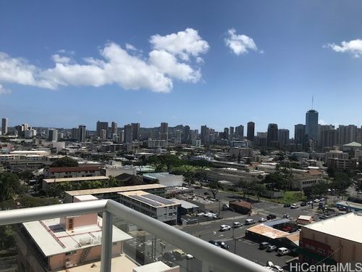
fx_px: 293
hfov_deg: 63.4
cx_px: 181
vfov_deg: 49.7
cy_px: 136
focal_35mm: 28
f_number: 1.8
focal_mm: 3.99
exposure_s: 1/4566
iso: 20
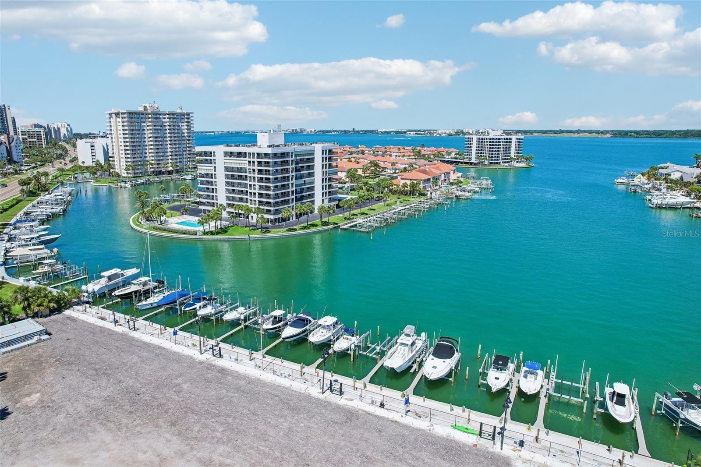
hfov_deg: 78.6
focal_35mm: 22
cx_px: 350
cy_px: 234
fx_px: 428
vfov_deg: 57.2
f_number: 2.8
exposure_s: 1/3000
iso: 140
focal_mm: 8.4
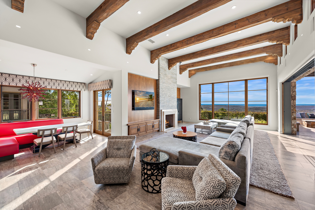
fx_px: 123
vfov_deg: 81.3
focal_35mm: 14
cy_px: 105
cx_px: 158
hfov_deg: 104.2
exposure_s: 1/640
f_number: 7.1
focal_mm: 14
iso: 125
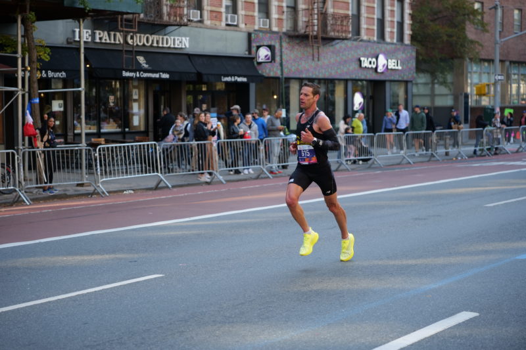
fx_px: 964
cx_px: 263
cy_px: 175
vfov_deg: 20.6
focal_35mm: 66
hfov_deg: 30.5
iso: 500
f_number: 2.8
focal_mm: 66
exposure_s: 1/1000
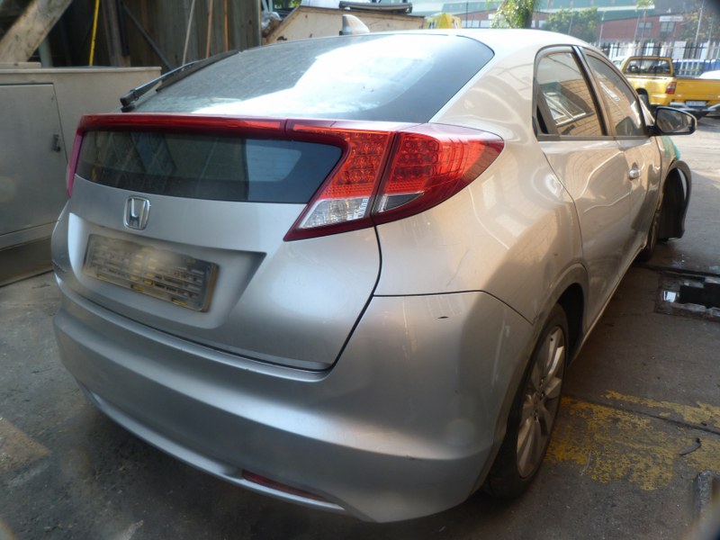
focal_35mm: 25
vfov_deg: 54.9
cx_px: 360
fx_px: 520
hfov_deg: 69.4
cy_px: 270
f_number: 3.2
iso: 80
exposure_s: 1/125
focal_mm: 4.5
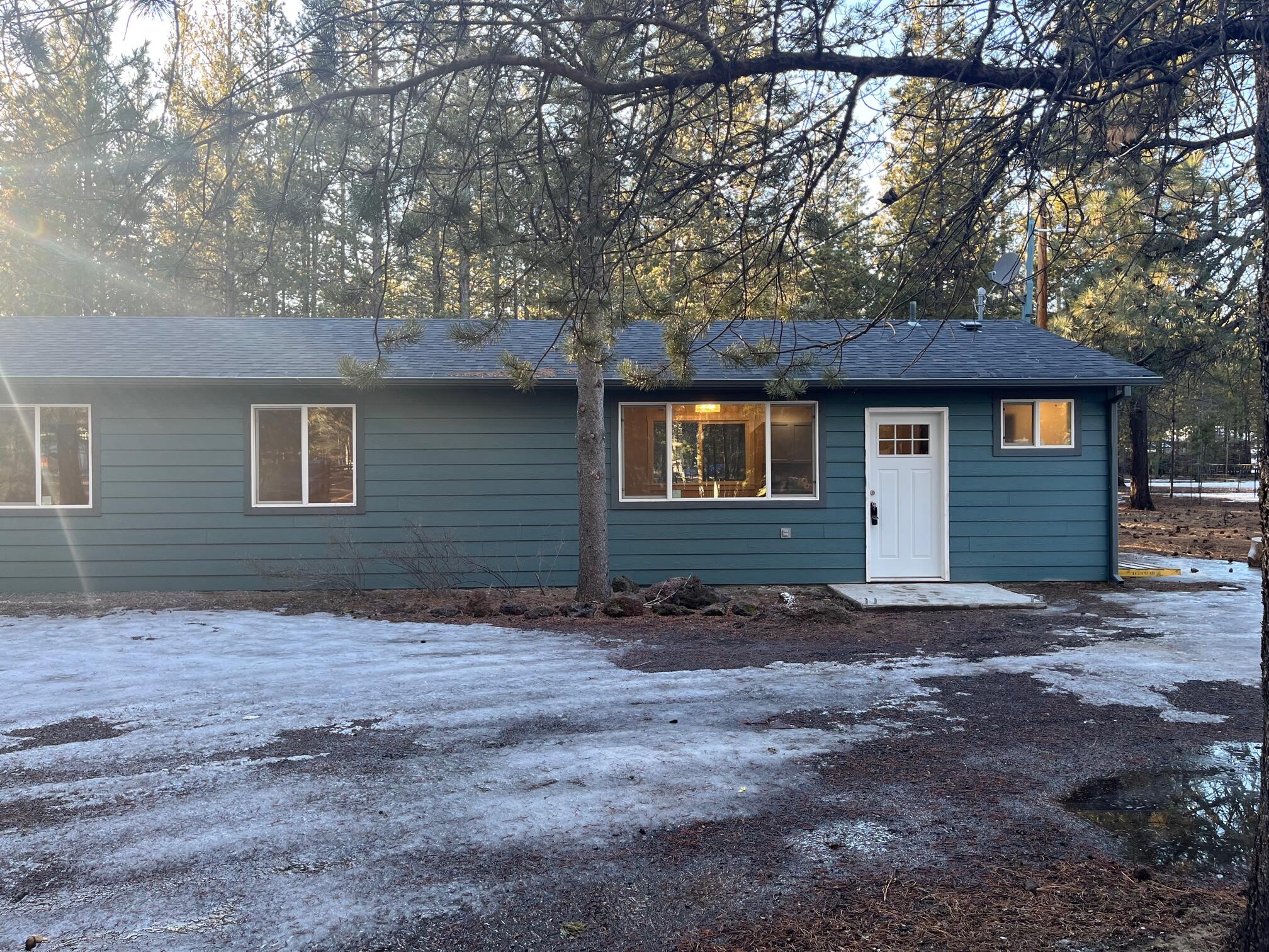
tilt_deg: -1.1
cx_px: 634
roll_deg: +0.2
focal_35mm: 26
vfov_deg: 53.1
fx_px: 953
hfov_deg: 67.3
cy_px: 476
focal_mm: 5.1
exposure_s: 1/136
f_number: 1.6
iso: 64
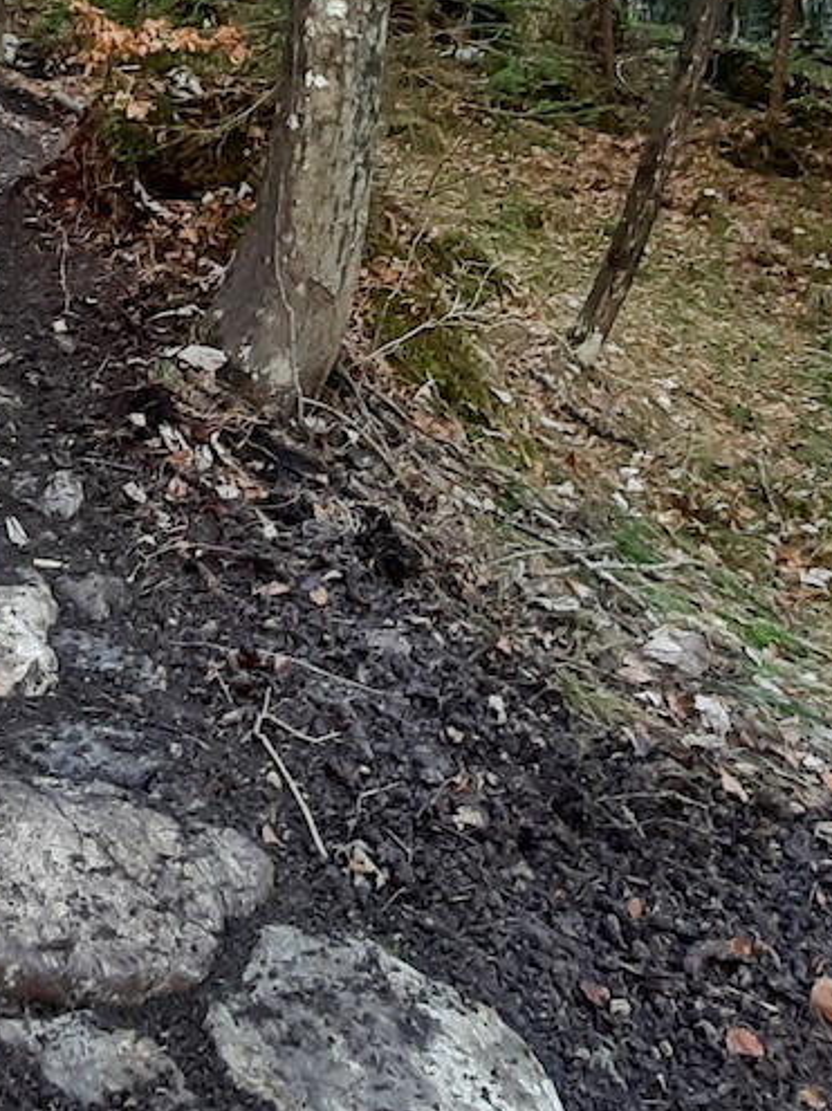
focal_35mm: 42
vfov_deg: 43.5
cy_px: 290
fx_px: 1347
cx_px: 58
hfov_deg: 32.4
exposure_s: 1/50
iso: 125
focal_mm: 1.42
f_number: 2.2
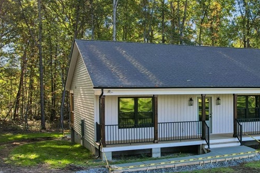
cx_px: 211
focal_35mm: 48
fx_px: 346
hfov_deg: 39.4
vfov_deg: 28.0
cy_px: 101
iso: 100
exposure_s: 1/350
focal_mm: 8.4
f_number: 2.8
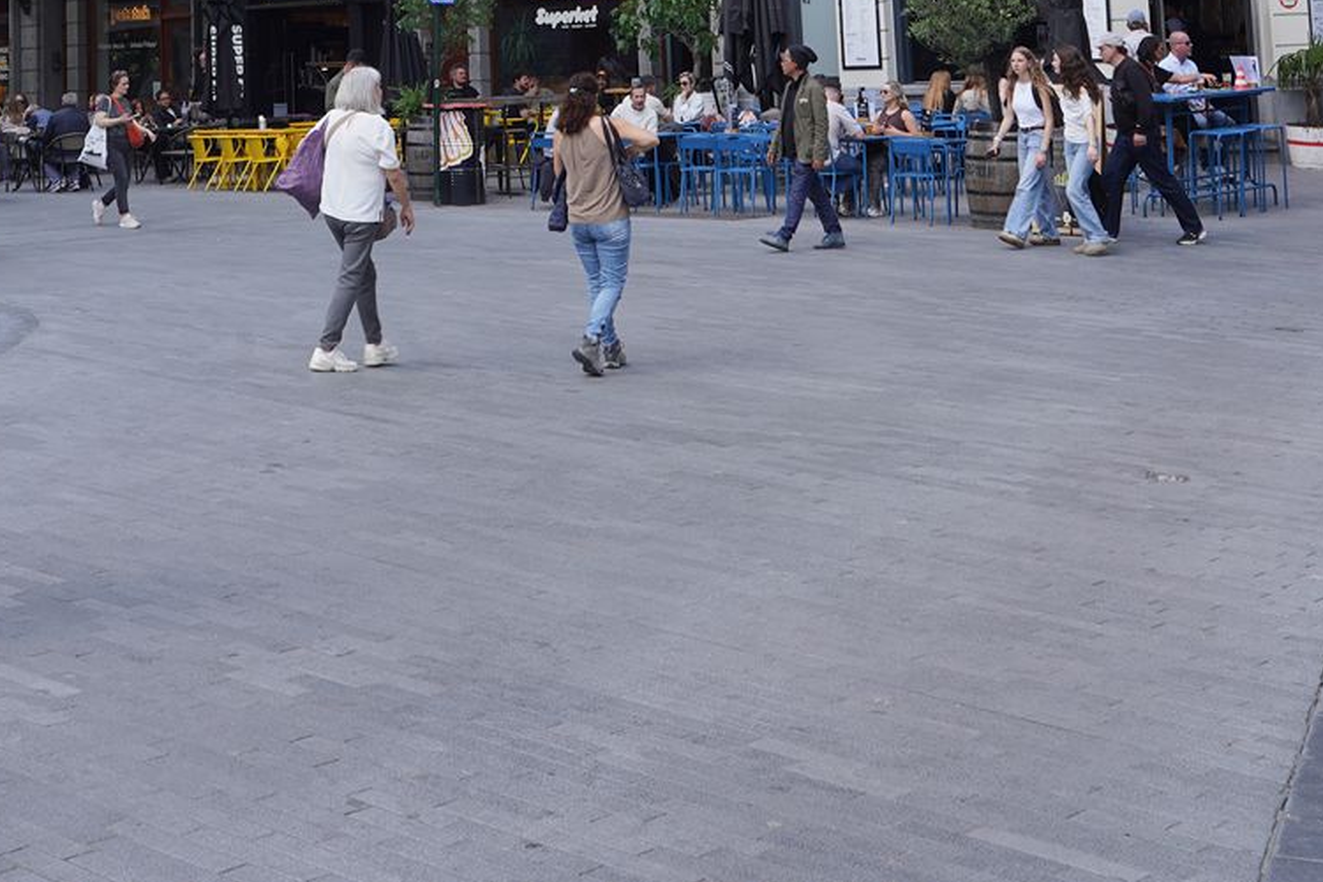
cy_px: -286
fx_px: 2352
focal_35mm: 64
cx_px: 415
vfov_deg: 19.5
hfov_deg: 31.1
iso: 100
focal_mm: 24
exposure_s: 1/100
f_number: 9
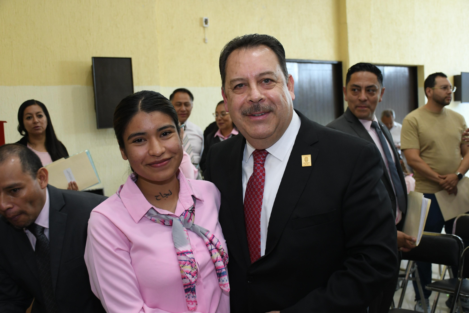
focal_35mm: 45
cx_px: 234
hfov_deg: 43.6
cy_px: 156
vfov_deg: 29.9
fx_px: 586
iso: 1250
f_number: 4
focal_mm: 30
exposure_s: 1/100
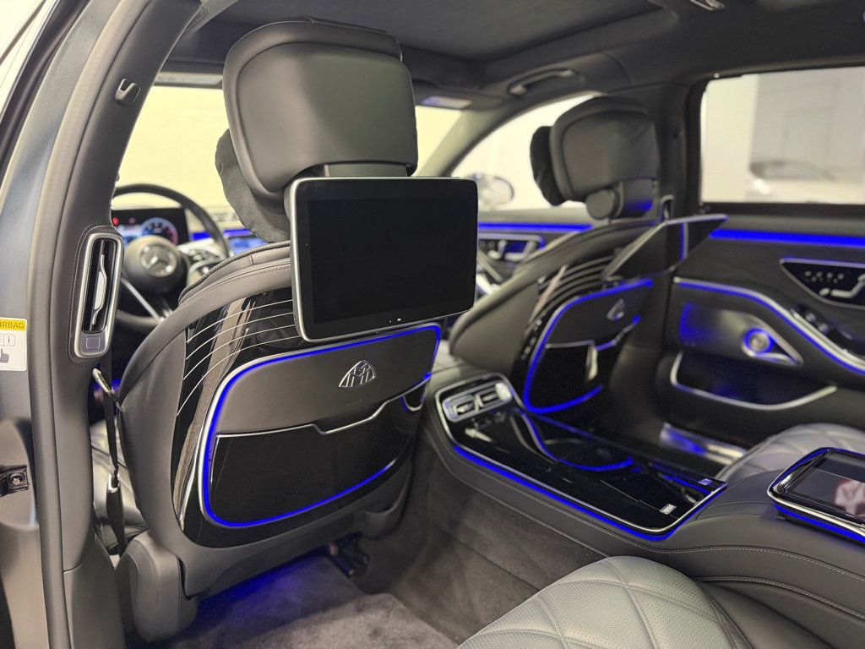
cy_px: 324
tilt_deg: -13.8
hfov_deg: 71.6
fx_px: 600
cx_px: 432
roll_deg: +0.4
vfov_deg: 56.8
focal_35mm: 24
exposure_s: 1/60
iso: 800
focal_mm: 6.76
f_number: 1.78
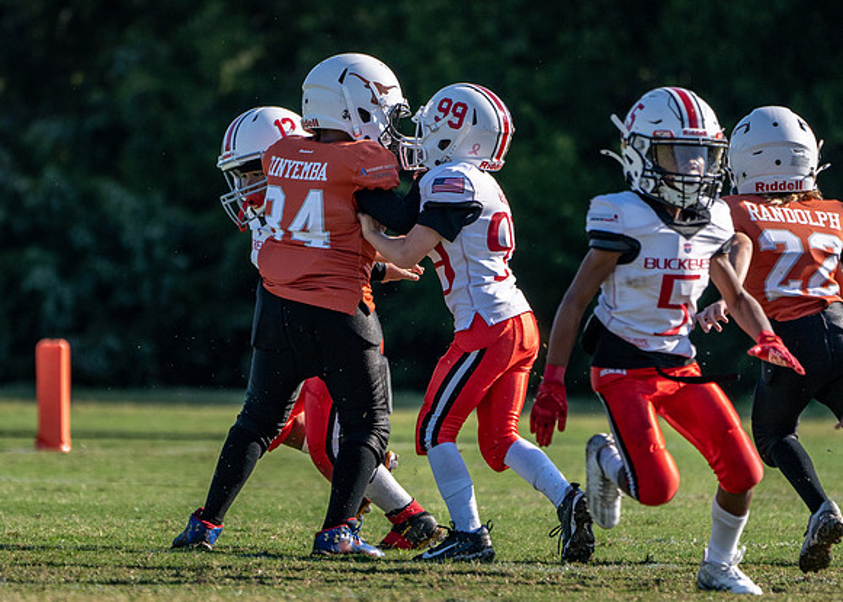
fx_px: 16956
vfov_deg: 2.0
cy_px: 280
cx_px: 354
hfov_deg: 2.8
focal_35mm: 708
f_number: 5.6
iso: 320
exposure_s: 1/1250
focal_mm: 400
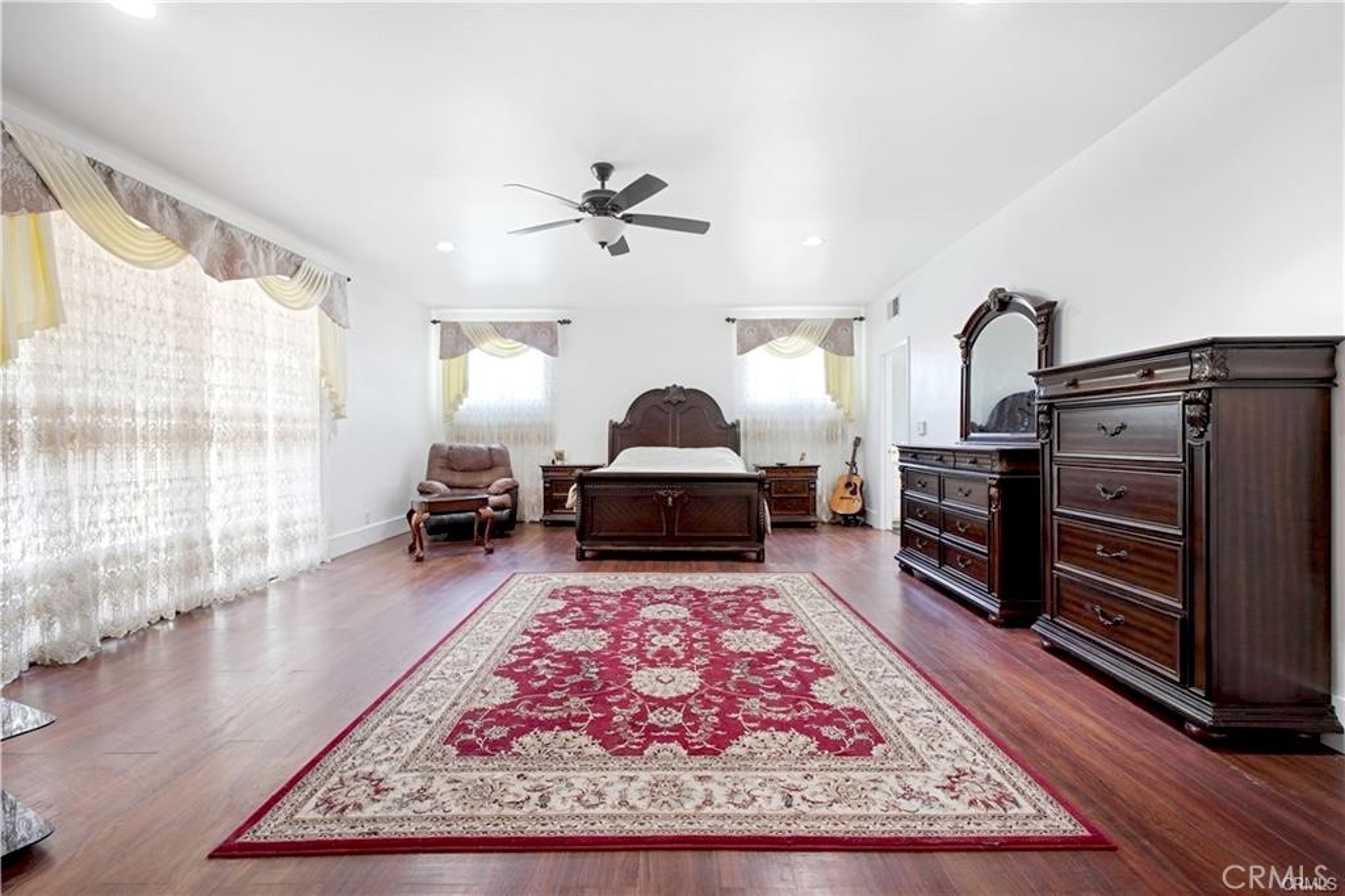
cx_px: 672
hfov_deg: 100.4
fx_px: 560
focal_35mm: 15
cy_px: 448
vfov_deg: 77.3
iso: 500
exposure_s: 1/2
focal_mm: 10
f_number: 8
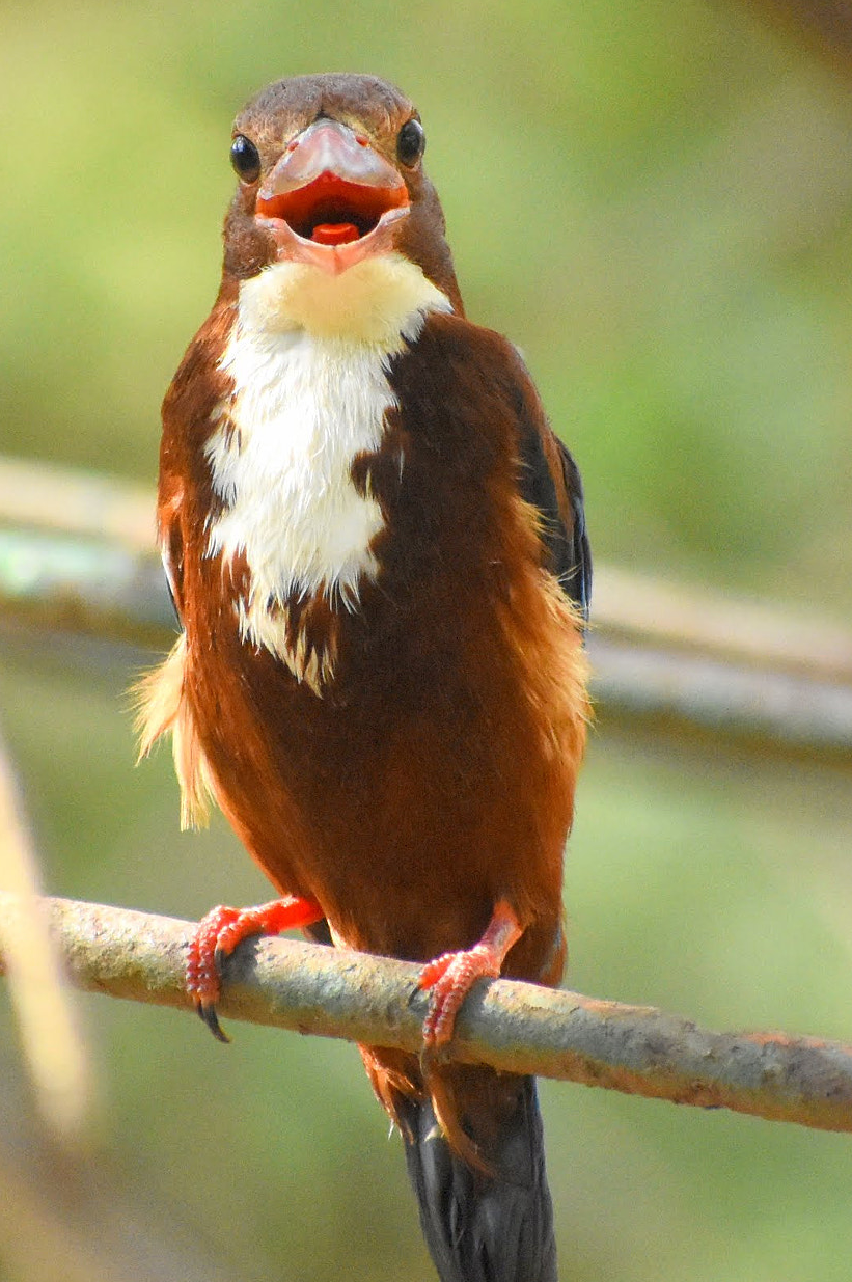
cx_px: 301
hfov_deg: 2.4
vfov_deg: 3.5
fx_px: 20736
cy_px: 759
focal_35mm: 583
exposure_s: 1/1000
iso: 3600
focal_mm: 300
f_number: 6.3
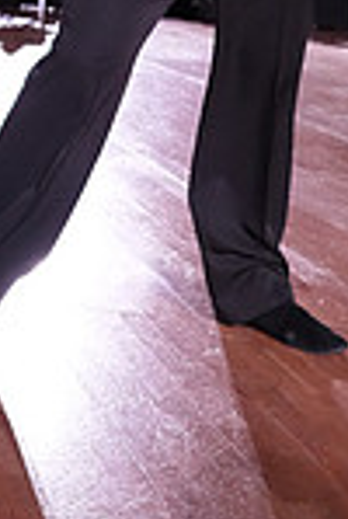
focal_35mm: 101
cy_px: -192
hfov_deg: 12.7
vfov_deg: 18.5
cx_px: -221
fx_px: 1458
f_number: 4
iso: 4000
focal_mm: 26
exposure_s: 1/320
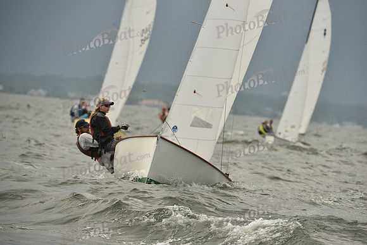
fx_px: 2957
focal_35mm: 290
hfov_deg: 7.1
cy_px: 122
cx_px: 184
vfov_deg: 4.7
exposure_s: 1/1600
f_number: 6.3
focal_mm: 290
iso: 320
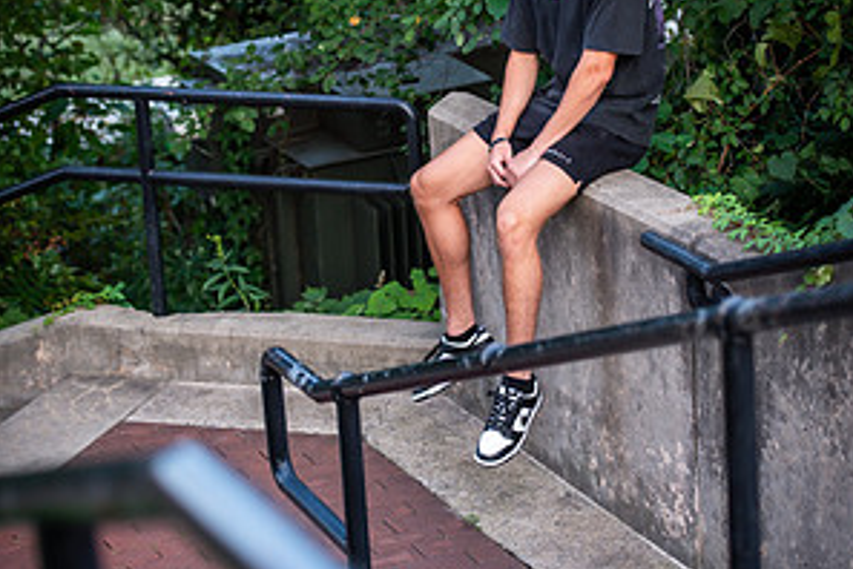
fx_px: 2511
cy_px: 282
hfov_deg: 19.3
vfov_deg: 12.9
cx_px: 428
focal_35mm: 106
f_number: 2.8
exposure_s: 1/160
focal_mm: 70
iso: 800
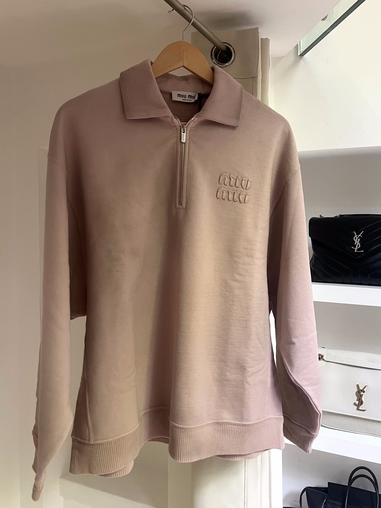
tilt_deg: -2.6
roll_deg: +1.2
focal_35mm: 26
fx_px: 382
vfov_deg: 67.3
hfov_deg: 53.1
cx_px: 190
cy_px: 254
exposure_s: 1/60
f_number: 1.5
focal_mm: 5.7
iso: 200
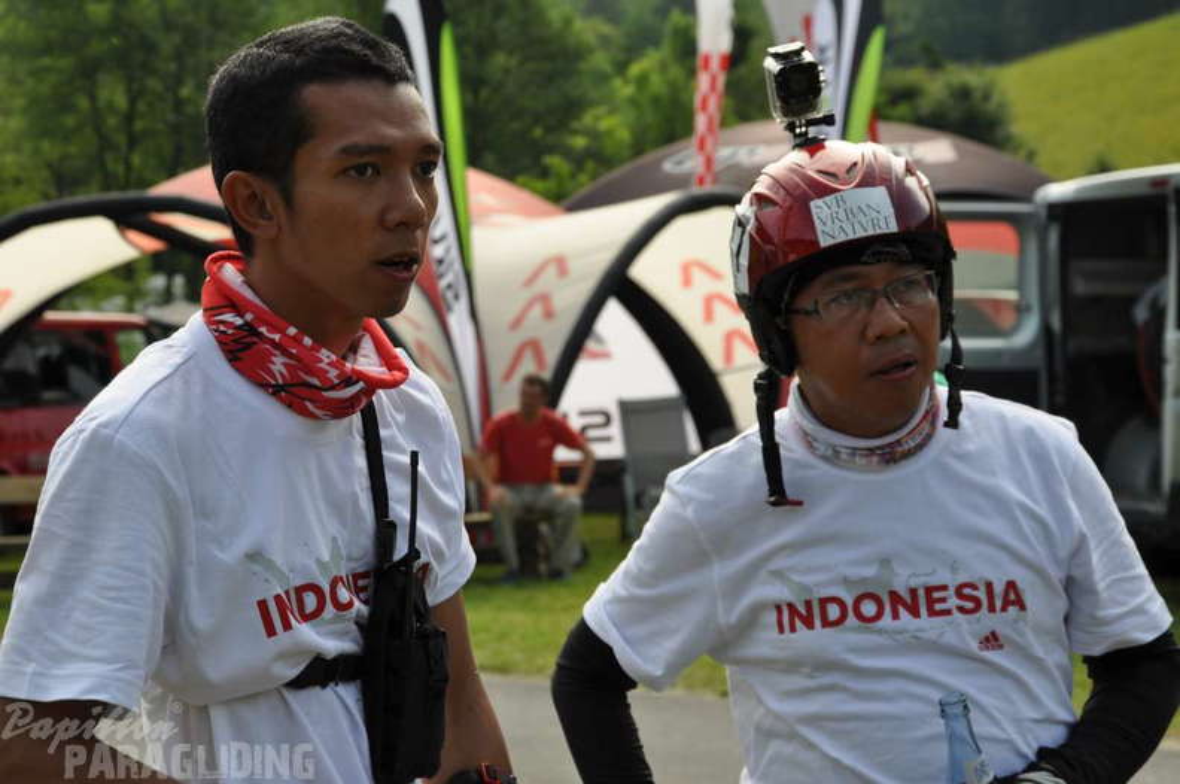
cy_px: 392
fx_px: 3241
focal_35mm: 99
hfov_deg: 20.6
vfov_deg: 13.8
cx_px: 590
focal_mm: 66
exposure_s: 1/250
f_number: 8
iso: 200
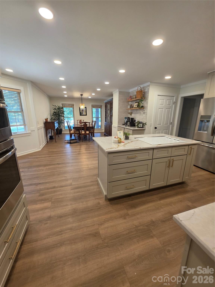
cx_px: 108
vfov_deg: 106.2
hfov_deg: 89.9
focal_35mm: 13
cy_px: 144
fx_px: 108
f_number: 1.9
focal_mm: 2.2
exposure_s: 1/120
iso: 160
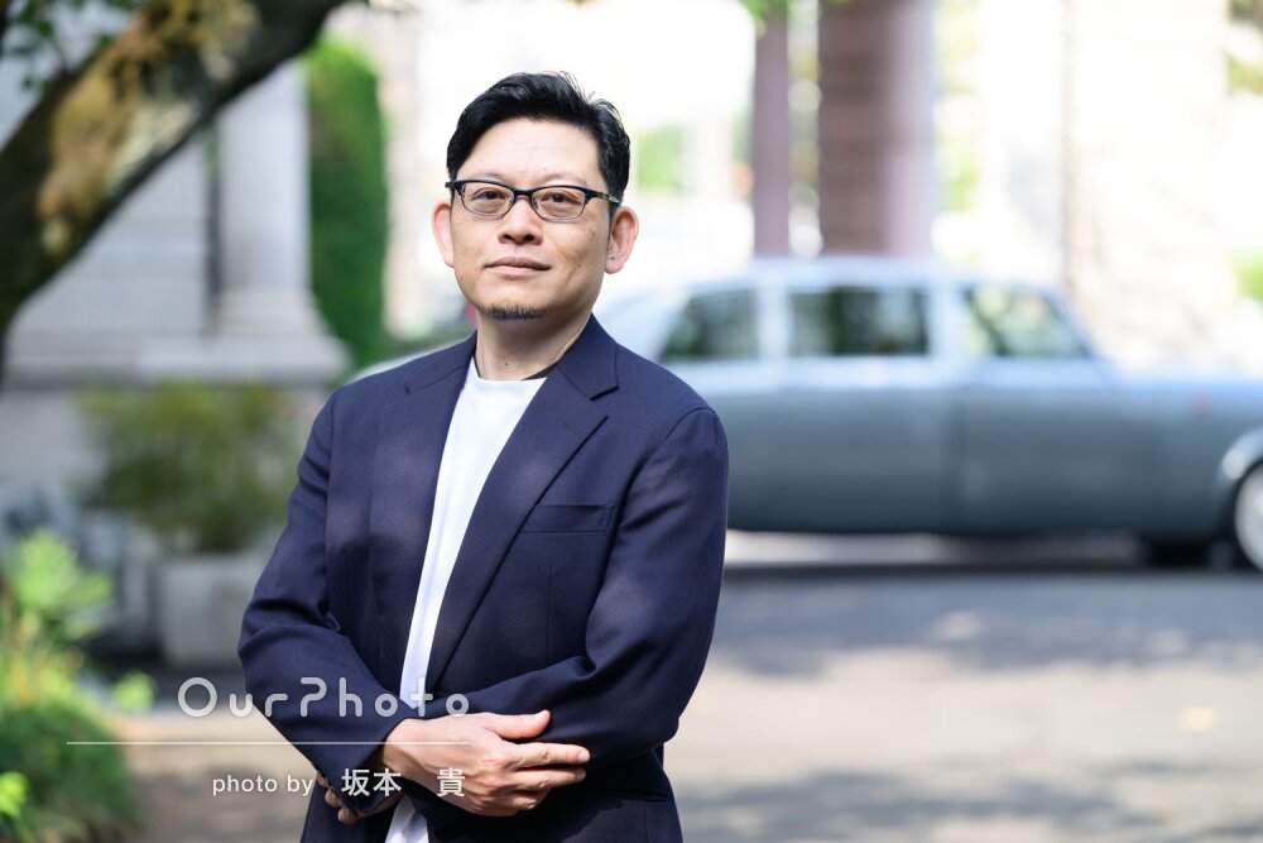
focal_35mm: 110
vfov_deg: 12.4
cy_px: 422
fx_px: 3862
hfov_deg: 18.6
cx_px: 632
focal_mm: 105
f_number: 2.8
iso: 250
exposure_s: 1/160
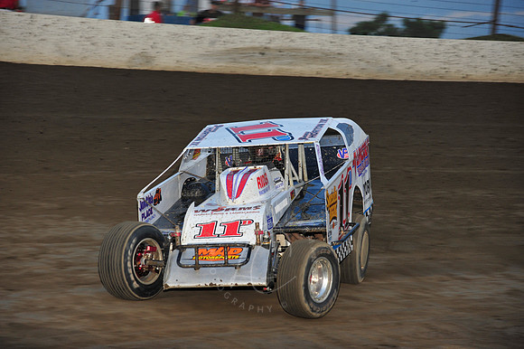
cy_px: 174
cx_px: 262
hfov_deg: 13.3
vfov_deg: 8.8
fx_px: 2255
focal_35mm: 155
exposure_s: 1/320
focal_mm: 155
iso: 640
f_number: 6.3
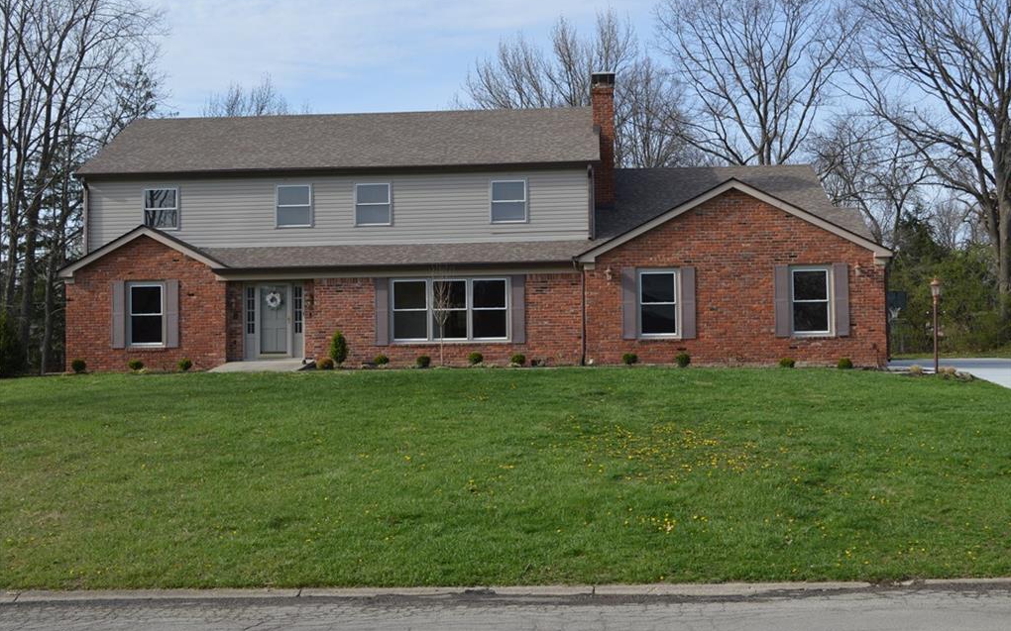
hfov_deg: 43.5
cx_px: 506
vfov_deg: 28.0
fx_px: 1267
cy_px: 298
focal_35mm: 46
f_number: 7.1
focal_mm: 30
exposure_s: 1/200
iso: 100
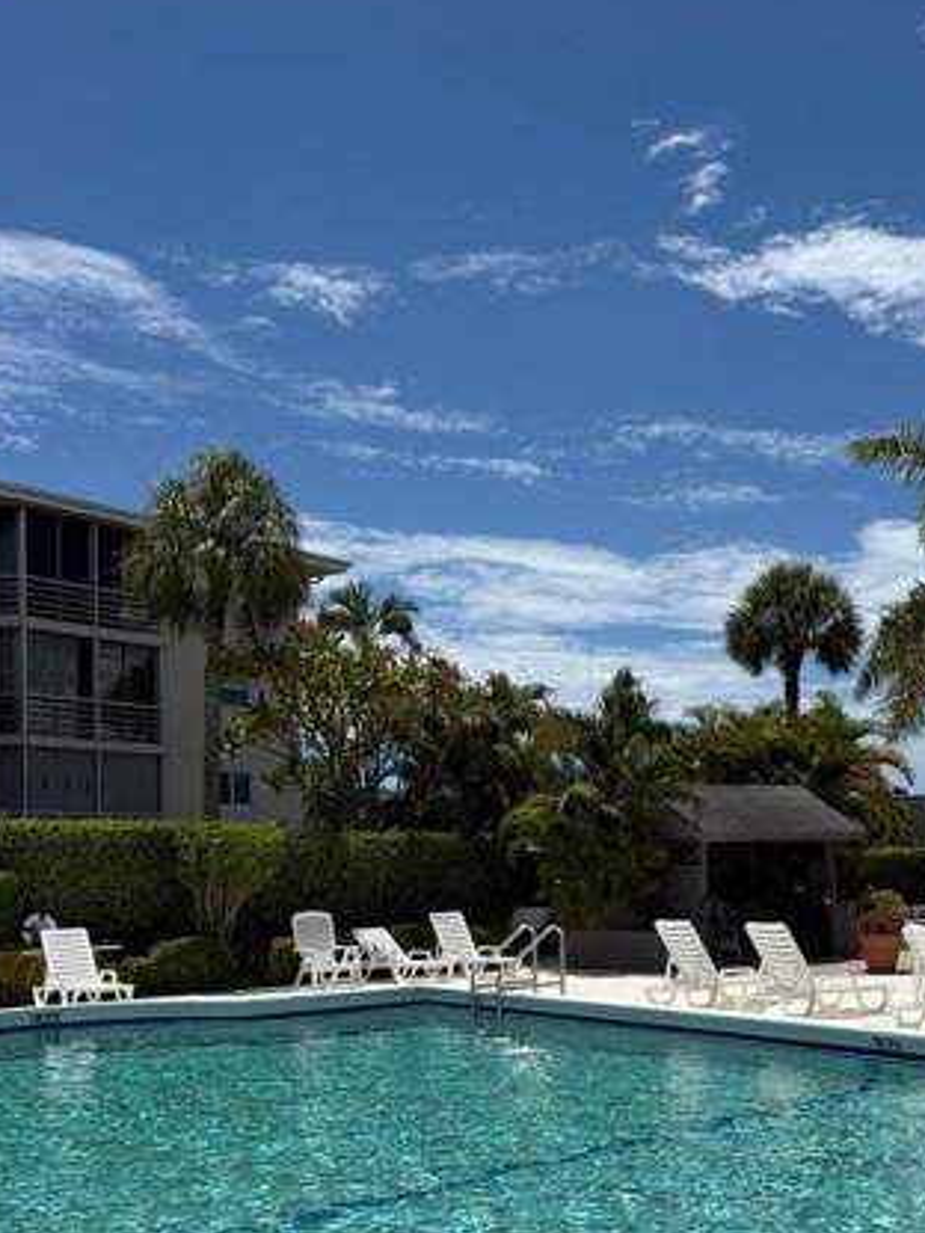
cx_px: 631
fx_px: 1425
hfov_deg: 35.5
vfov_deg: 46.1
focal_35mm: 40
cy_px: 812
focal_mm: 5.96
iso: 50
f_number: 1.6
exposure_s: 1/8850
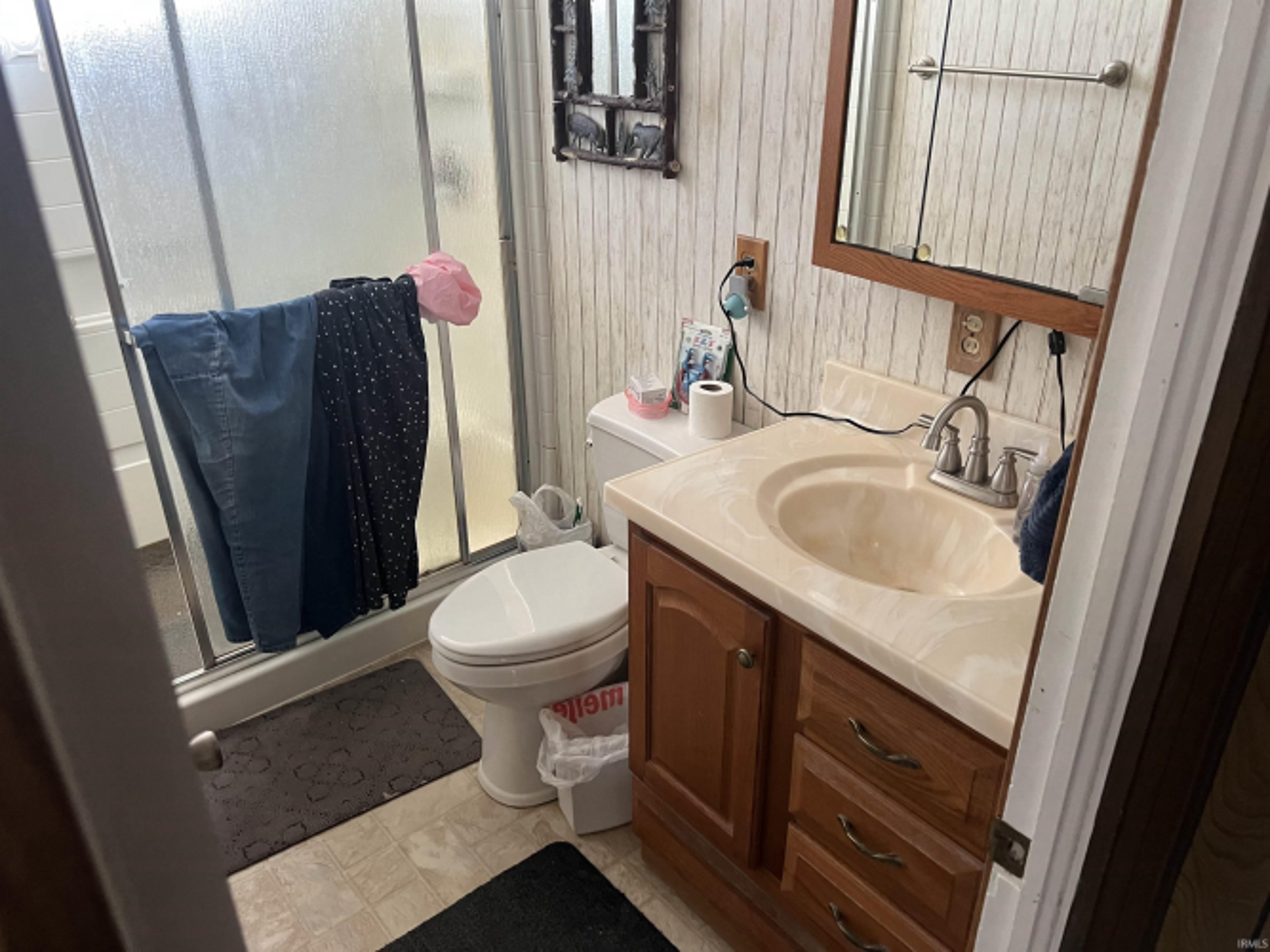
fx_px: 954
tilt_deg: -26.6
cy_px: 476
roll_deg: +1.3
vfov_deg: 53.0
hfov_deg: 67.3
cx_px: 635
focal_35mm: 26
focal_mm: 5.7
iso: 250
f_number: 1.5
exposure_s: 1/60
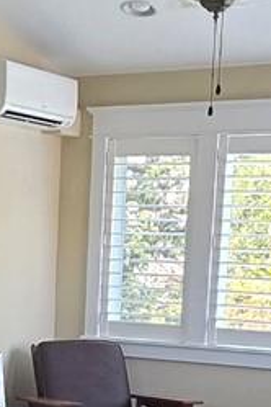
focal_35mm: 87
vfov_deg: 22.3
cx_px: -18
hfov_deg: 15.3
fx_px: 982
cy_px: 427
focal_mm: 2.2
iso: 200
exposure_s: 1/60
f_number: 2.2
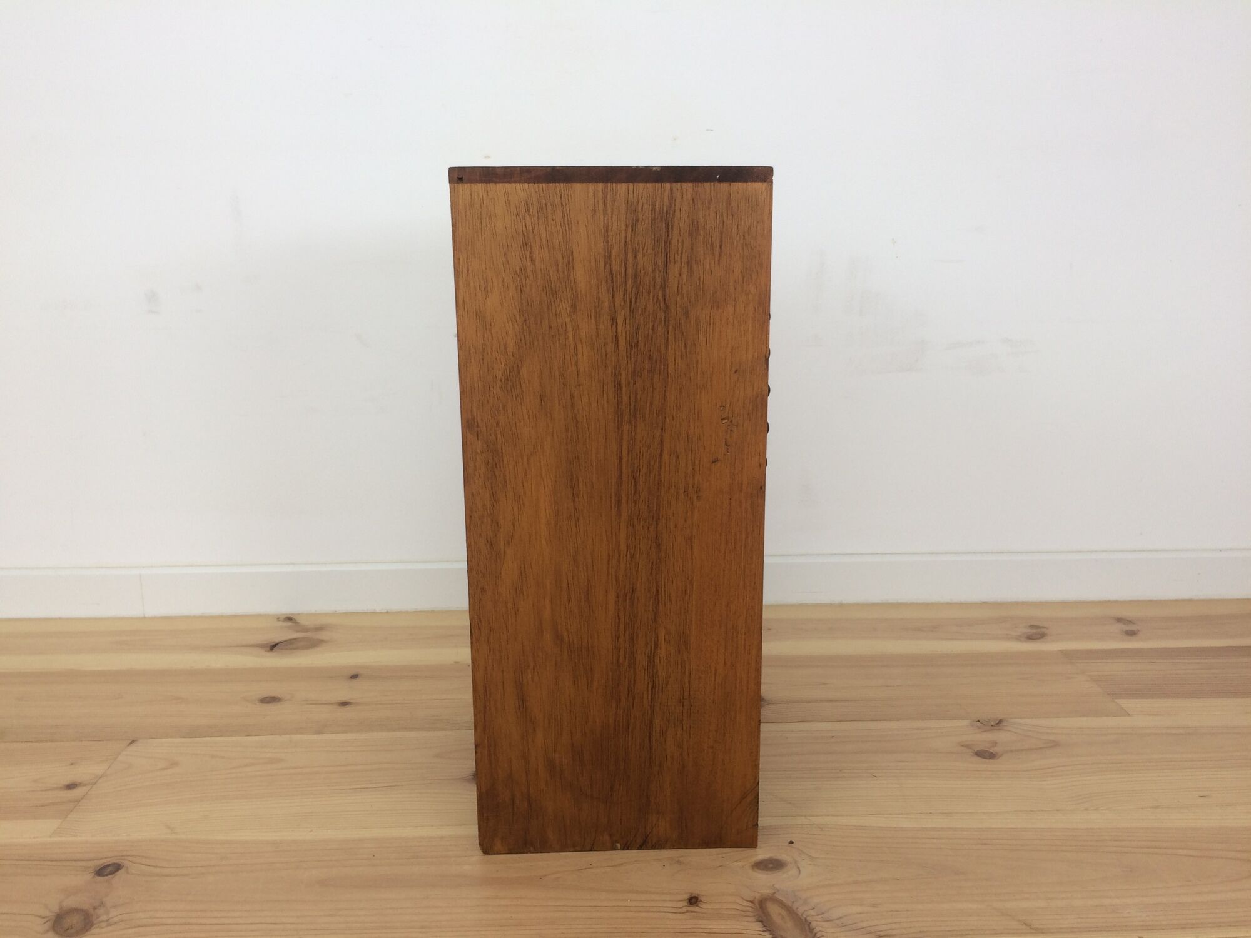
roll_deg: -0.1
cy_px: 469
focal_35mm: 29
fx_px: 1048
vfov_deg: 48.2
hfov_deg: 61.7
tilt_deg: -14.9
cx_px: 626
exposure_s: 1/50
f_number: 2.2
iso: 32
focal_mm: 4.15
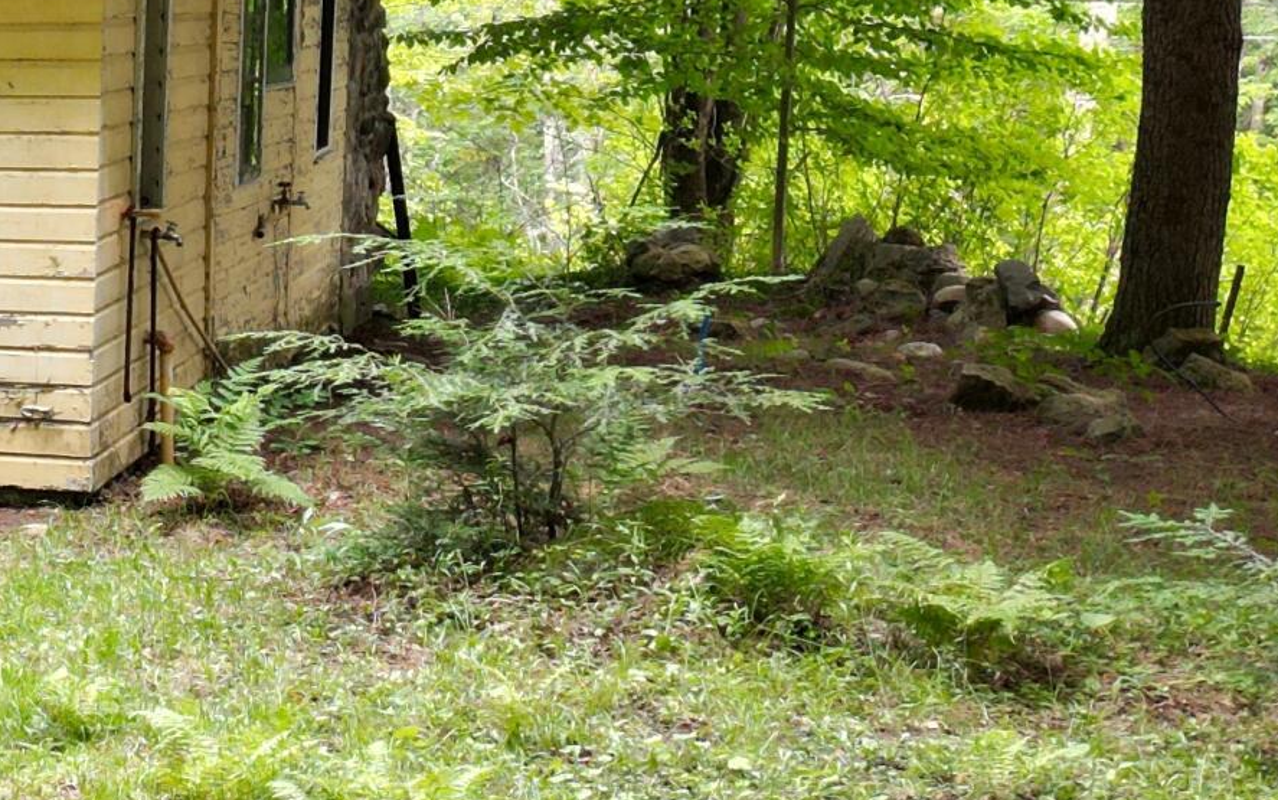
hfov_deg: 21.1
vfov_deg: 15.2
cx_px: -516
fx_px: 2996
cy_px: 330
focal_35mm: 86
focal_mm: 6.72
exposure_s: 1/15
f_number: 1.7
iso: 110
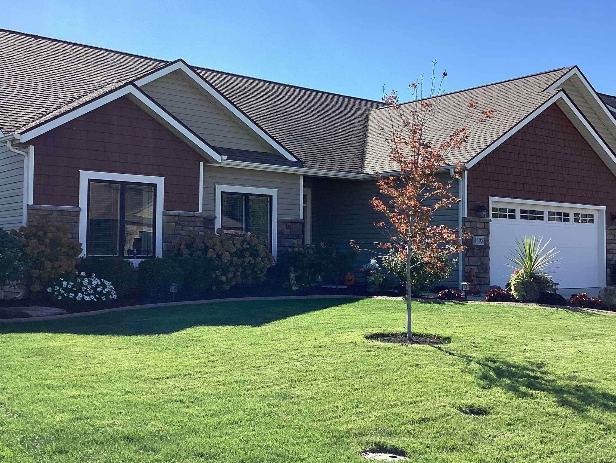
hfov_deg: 44.8
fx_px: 748
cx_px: 309
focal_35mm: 42
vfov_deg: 34.4
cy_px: 226
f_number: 2.4
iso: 25
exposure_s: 1/1018
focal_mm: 3.3
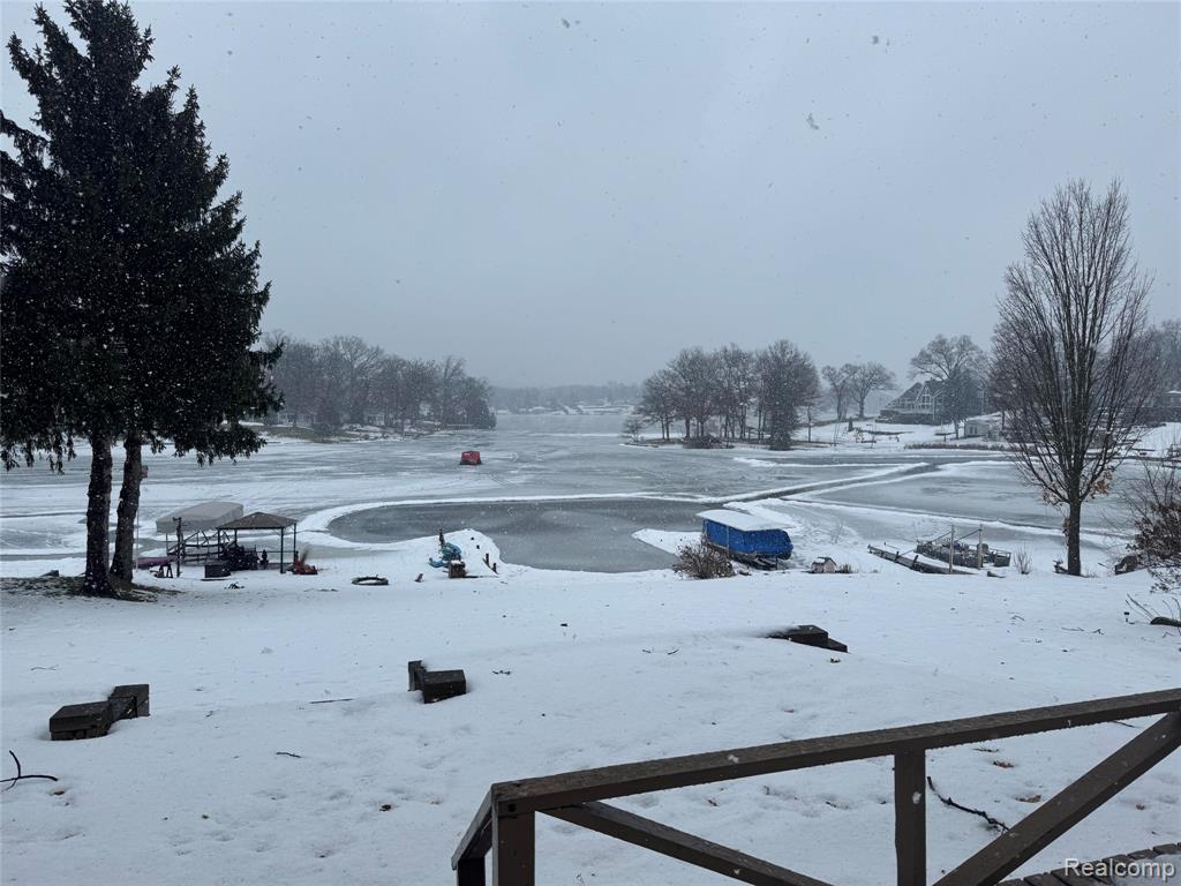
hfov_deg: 71.6
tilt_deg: -3.2
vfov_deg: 56.8
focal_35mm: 24
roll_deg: -0.4
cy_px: 443
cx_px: 590
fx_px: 819
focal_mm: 6.76
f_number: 1.78
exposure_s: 1/1767
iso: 80
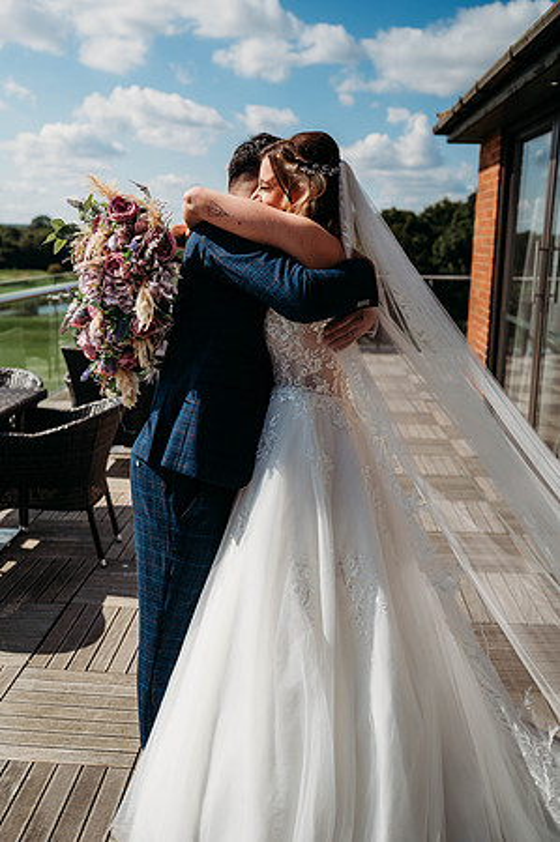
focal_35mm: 35
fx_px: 818
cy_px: 421
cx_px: 280
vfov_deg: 54.5
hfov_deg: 37.8
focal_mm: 35
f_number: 2.8
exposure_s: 1/8000
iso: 250
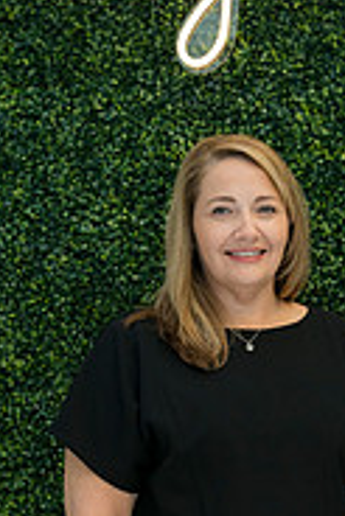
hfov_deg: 12.8
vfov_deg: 18.9
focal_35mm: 105
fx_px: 1506
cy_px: 527
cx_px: 381
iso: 400
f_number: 5
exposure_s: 1/160
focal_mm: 43
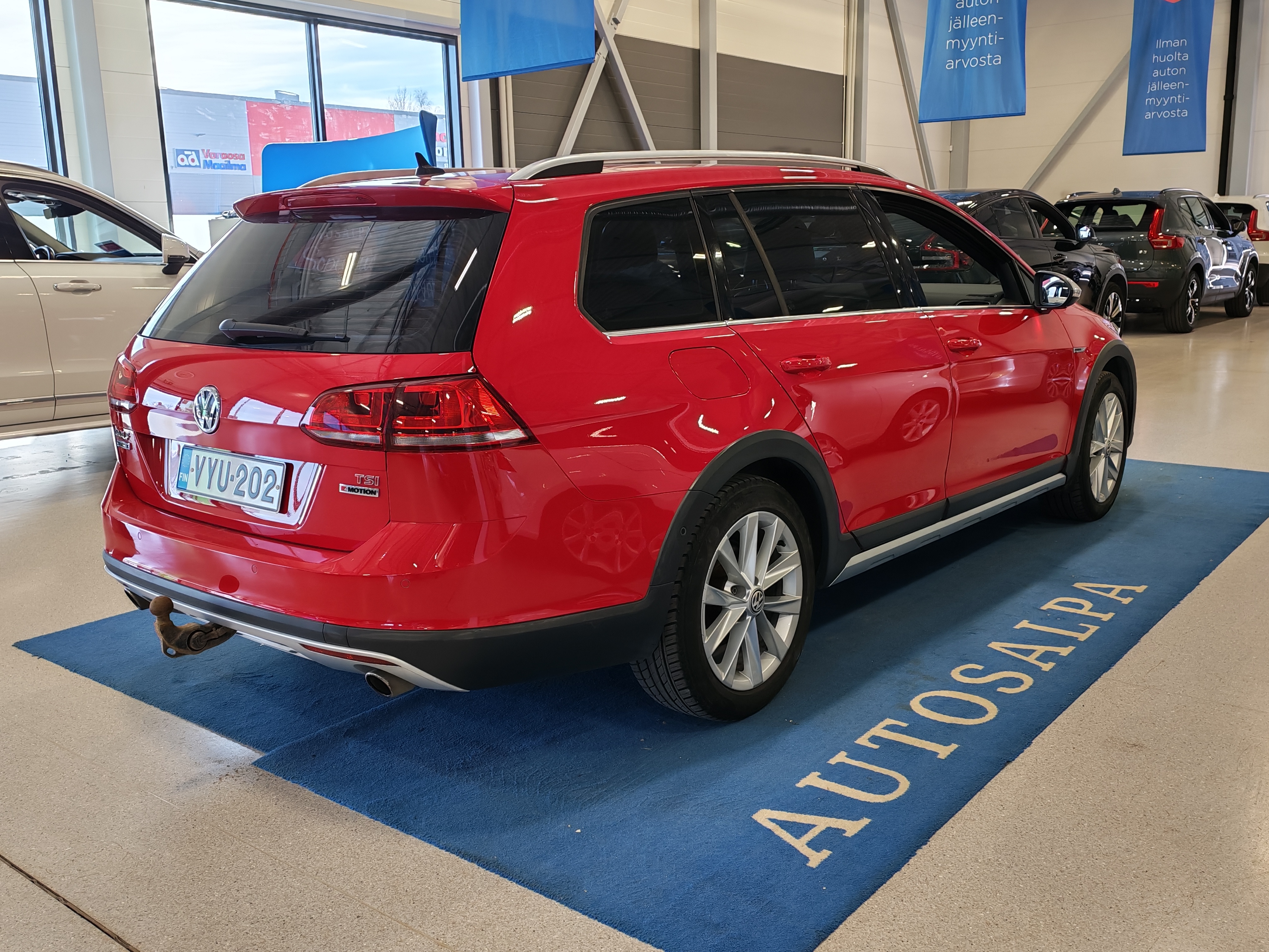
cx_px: 634
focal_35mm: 33
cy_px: 476
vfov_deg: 42.9
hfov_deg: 55.4
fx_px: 1210
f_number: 1.9
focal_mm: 6.12
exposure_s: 1/100
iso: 80
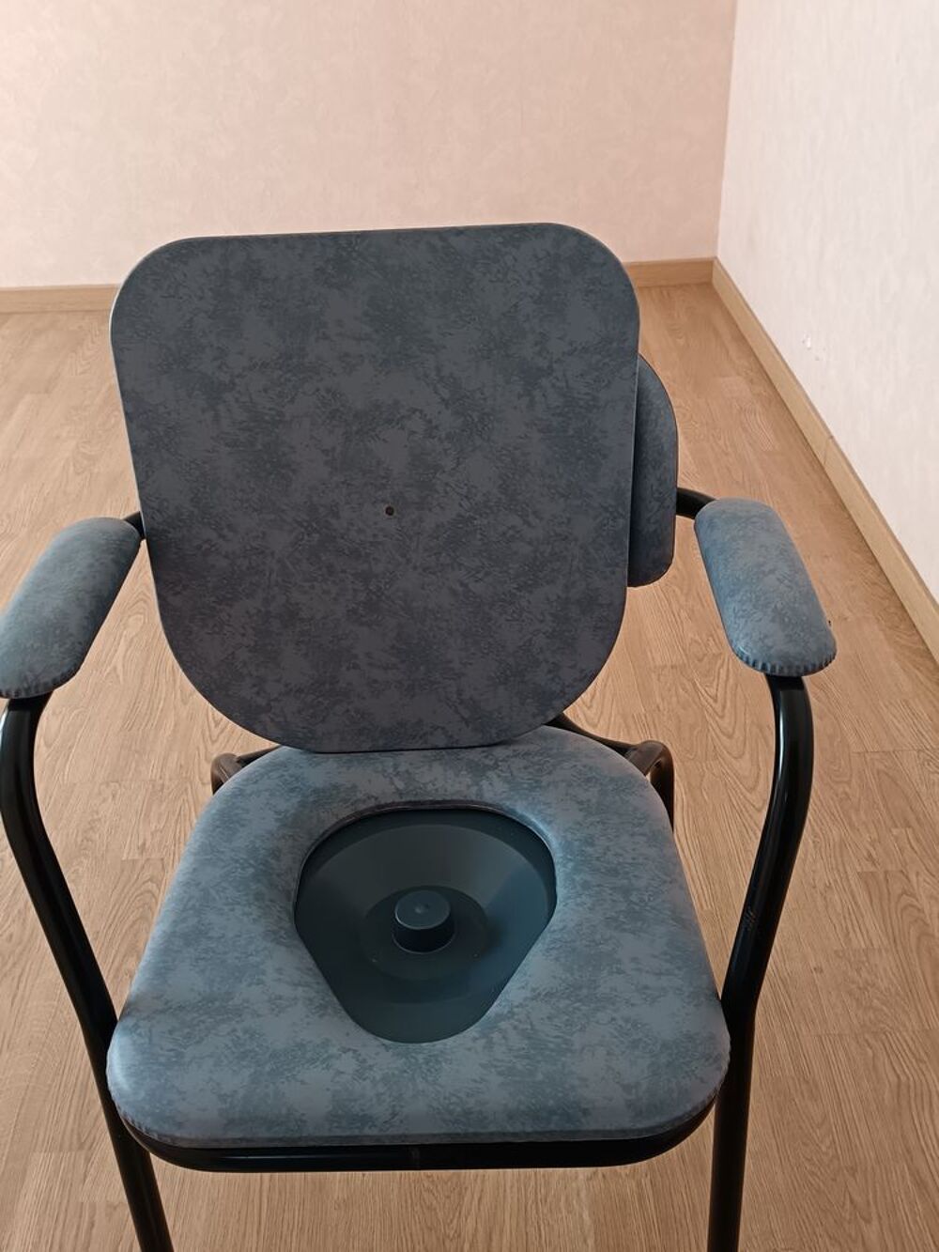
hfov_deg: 41.8
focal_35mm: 34
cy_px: 626
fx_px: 1230
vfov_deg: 54.0
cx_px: 470
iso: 621
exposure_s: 1/50
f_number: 1.75
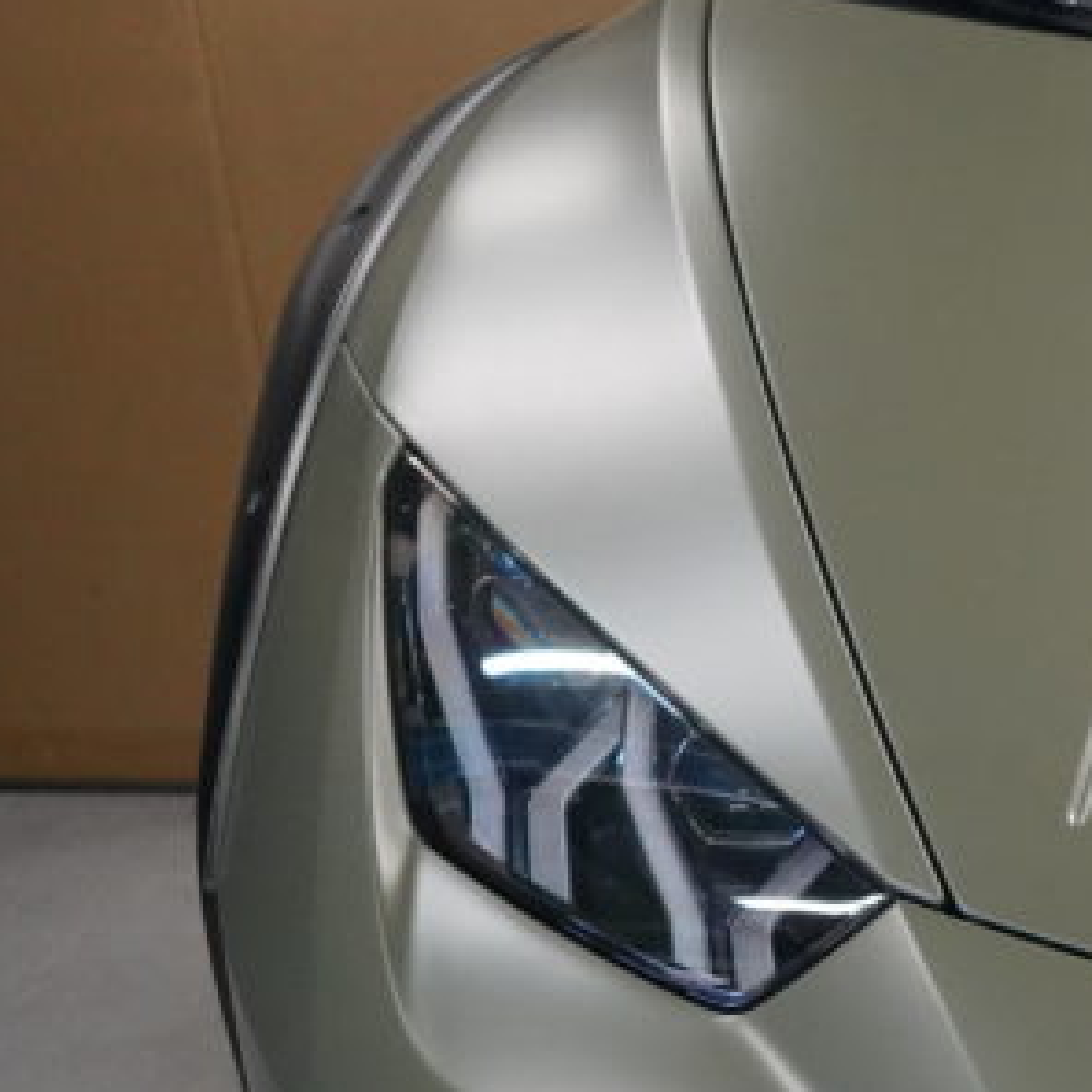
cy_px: 865
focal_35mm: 94
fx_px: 3355
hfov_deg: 16.1
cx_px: 1852
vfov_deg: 18.3
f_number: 4.5
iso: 5000
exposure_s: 1/160
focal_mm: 32
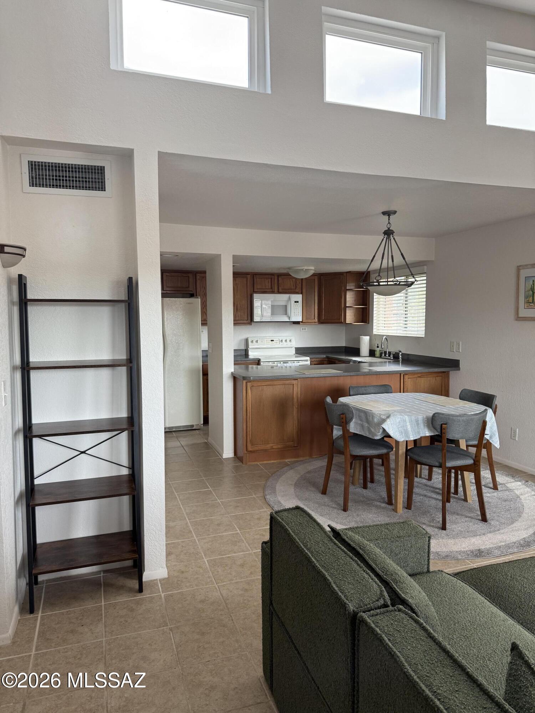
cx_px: 268
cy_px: 356
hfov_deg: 56.8
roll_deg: -0.2
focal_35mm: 24
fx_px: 495
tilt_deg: -4.0
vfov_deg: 71.6
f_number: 1.78
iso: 200
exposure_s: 1/120
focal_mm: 6.76
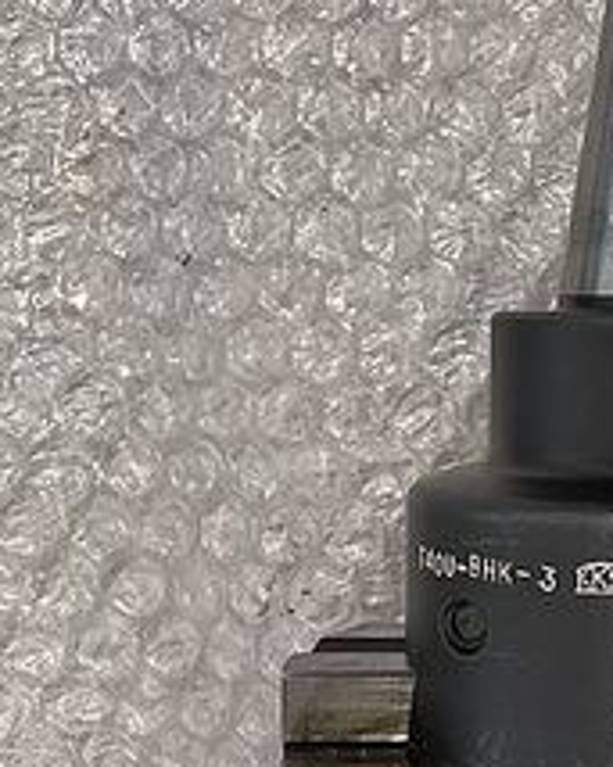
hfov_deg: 16.8
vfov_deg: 25.1
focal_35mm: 76
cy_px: 387
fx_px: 1725
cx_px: 1093
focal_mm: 5.1
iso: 125
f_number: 1.6
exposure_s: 1/75
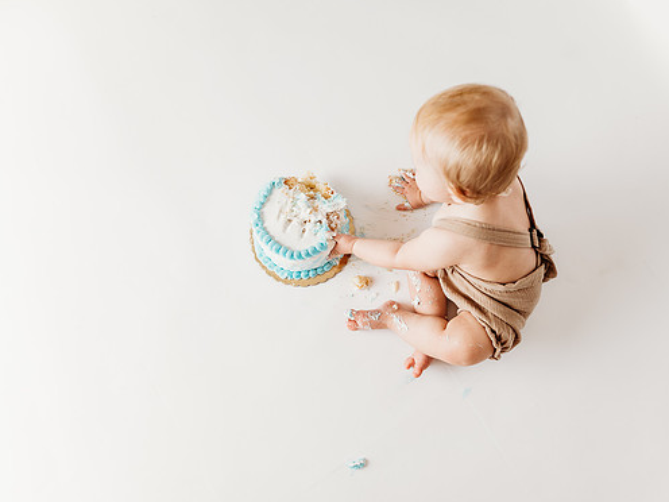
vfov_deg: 51.4
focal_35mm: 27
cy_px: 246
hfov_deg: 64.9
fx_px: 522
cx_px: 390
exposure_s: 1/200
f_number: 2.8
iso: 100
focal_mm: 24
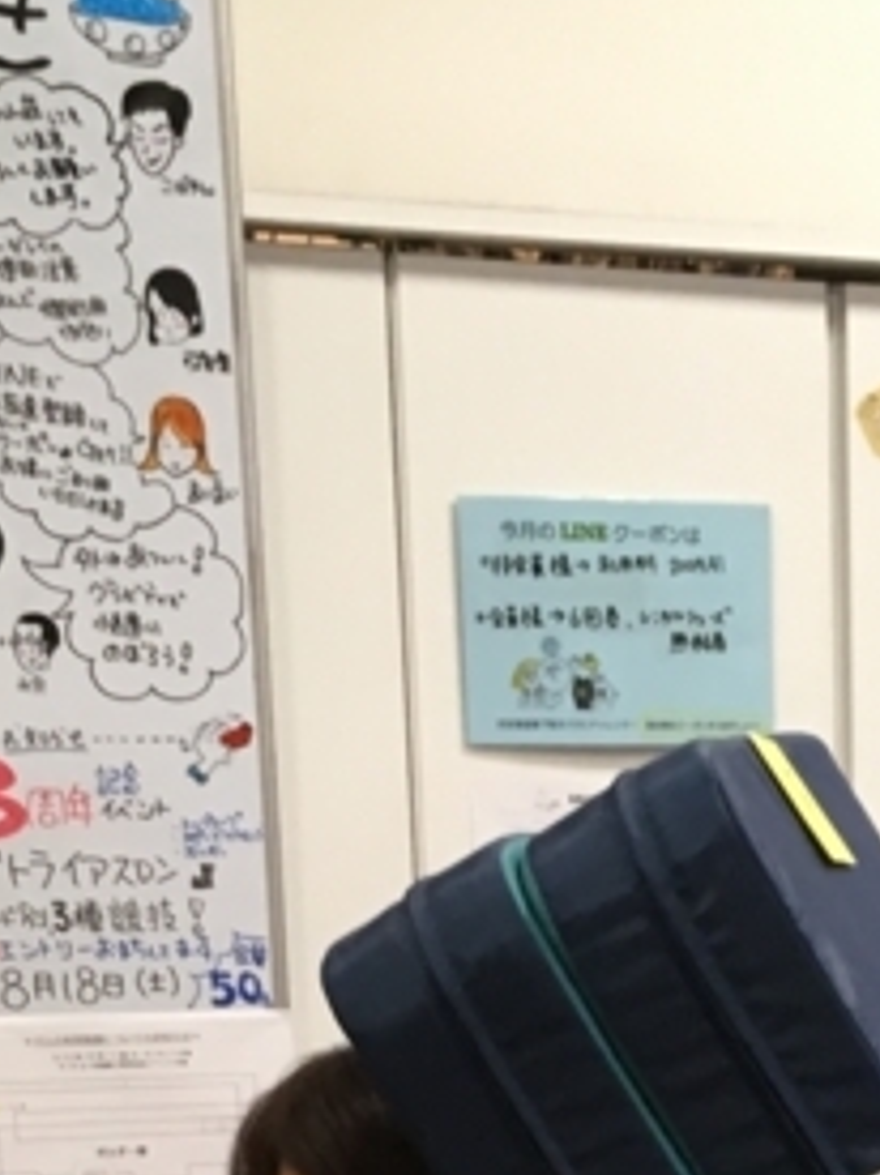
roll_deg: +0.6
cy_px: 1786
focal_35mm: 108
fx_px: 3664
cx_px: 1102
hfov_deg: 13.3
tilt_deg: -14.9
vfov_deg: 16.5
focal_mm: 4.15
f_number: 2.2
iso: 80
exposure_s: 1/30
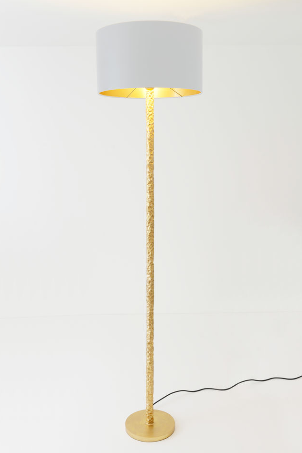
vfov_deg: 51.9
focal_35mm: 37
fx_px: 466
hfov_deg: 35.9
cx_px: 149
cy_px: 225
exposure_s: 1/4
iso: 100
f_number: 8
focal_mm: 36
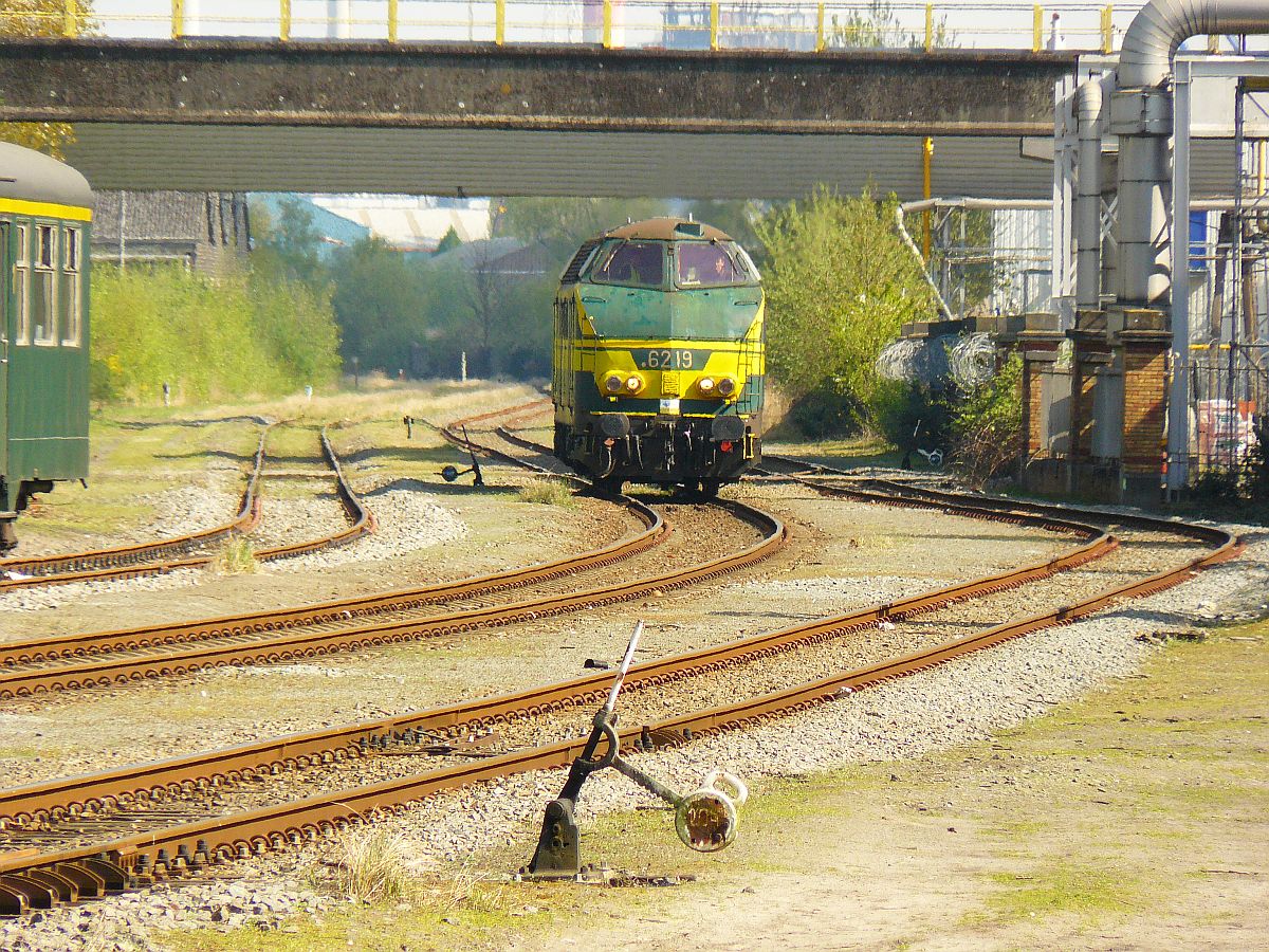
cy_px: 476
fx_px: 15837
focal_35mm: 432
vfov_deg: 3.4
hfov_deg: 4.6
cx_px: 634
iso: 100
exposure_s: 1/250
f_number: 5.6
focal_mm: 72
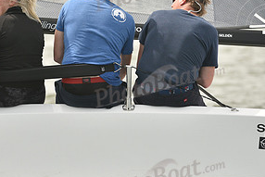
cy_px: 49
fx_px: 3137
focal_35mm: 426
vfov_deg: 3.2
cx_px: 47
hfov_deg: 4.8
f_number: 5
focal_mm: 210
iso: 320
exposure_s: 1/1600
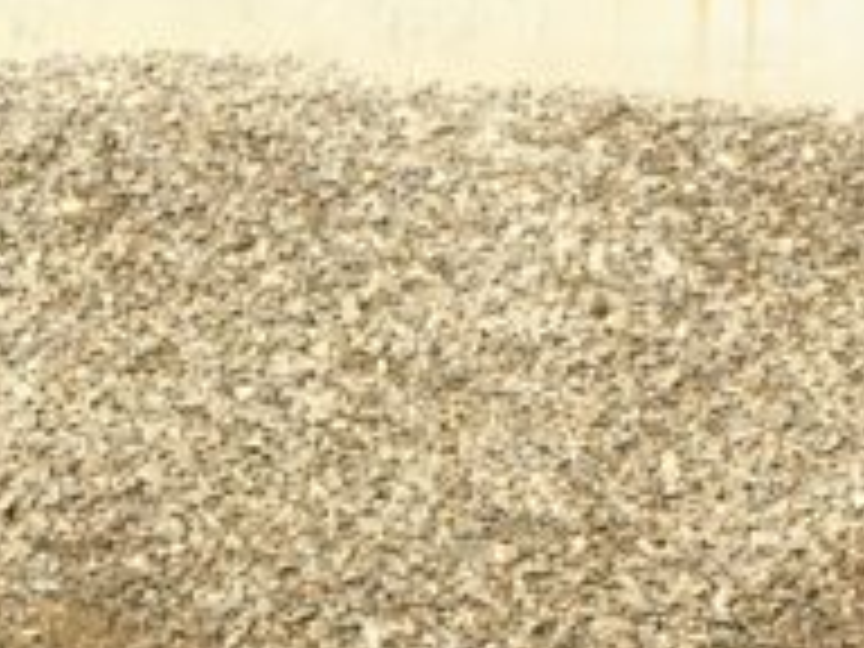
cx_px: 9
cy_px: 1030
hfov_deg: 12.6
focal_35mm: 155
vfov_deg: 9.3
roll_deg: +0.2
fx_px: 3869
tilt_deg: -5.3
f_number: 2.2
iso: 25
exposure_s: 1/1425
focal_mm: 4.15
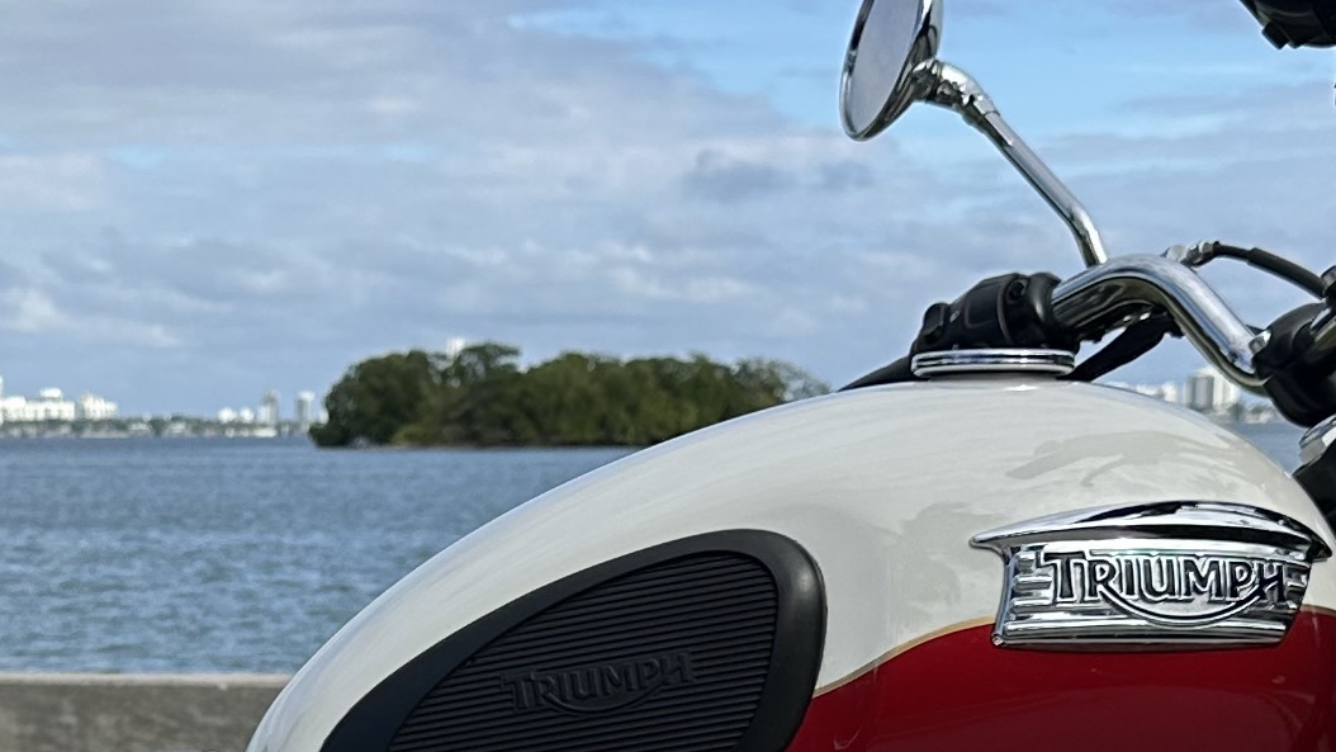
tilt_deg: -12.4
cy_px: 1110
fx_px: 3543
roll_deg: +0.2
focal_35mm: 100
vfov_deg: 11.6
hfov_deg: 21.2
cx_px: 364
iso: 80
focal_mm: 6.86
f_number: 1.78
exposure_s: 1/3717
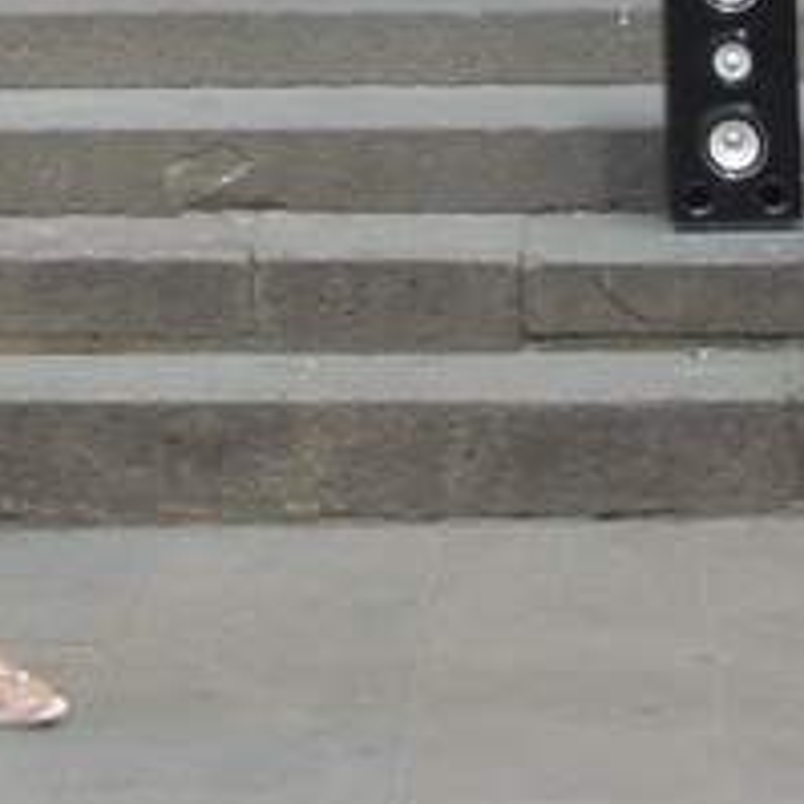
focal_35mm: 196
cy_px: -461
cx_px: 93
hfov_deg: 8.9
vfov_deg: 8.7
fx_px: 5150
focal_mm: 7.8
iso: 140
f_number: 3.9
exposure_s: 1/50
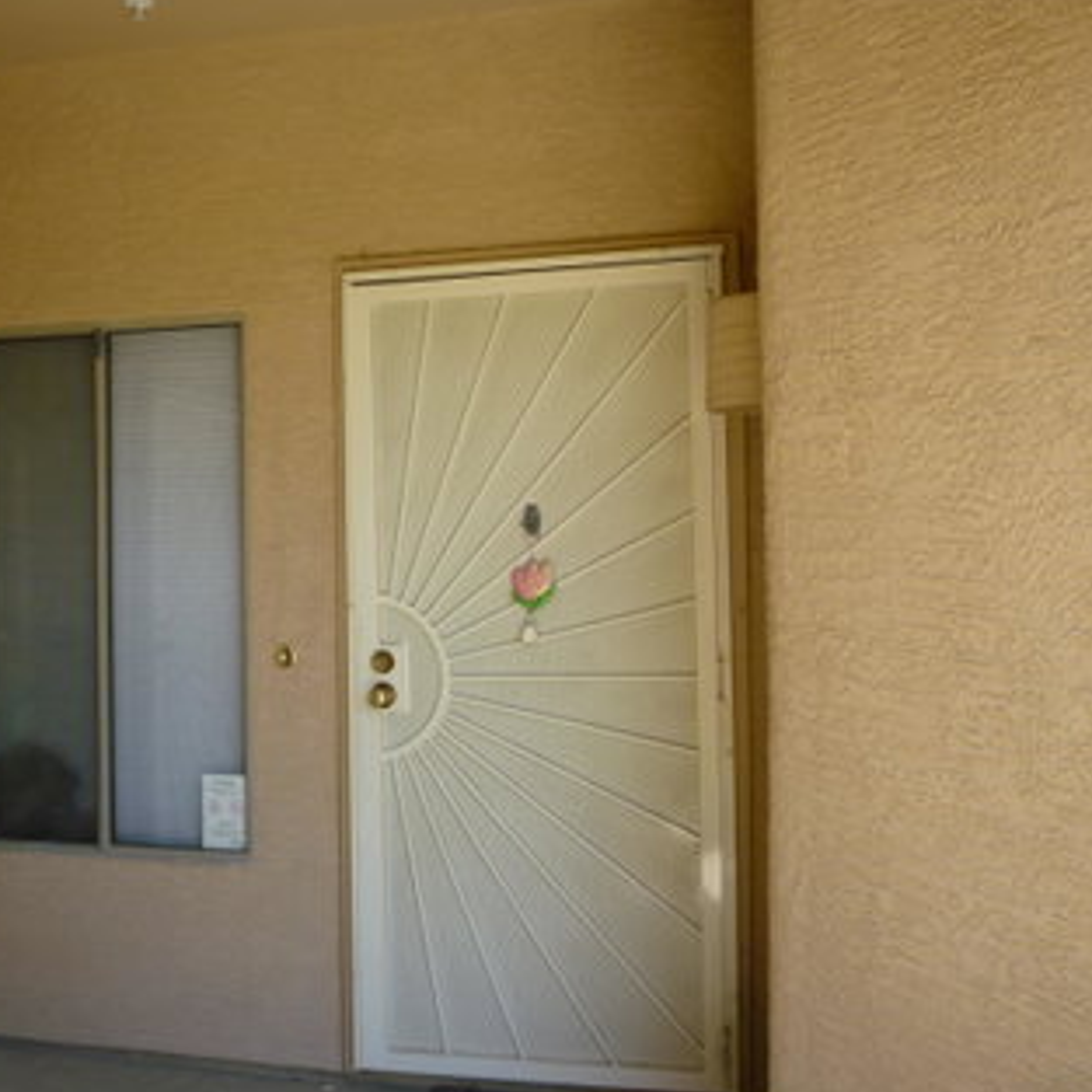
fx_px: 1249
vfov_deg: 47.2
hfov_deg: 47.2
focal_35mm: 35
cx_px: 529
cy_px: 551
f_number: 3.3
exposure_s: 1/200
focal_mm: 5.2
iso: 160
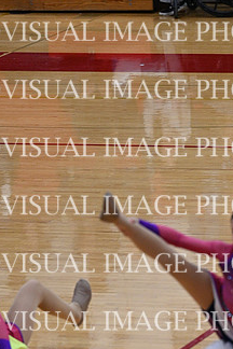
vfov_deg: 5.8
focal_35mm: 358
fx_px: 3475
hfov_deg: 3.8
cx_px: 188
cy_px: 292
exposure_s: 1/400
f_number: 4
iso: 4000
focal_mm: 200
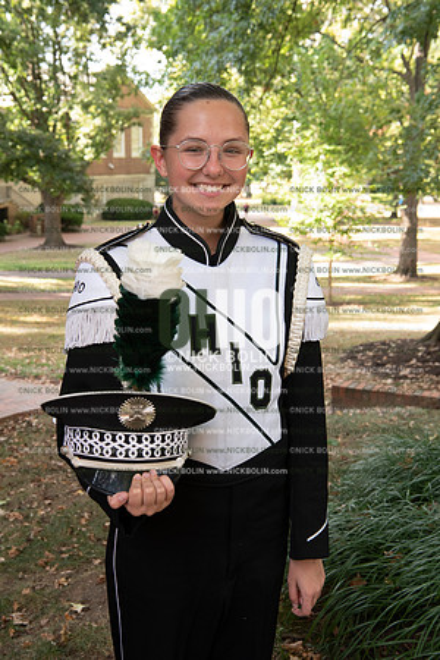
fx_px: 917
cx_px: 220
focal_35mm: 50
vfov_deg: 39.6
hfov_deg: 27.0
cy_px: 330
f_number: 8
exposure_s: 1/100
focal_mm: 50
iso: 800
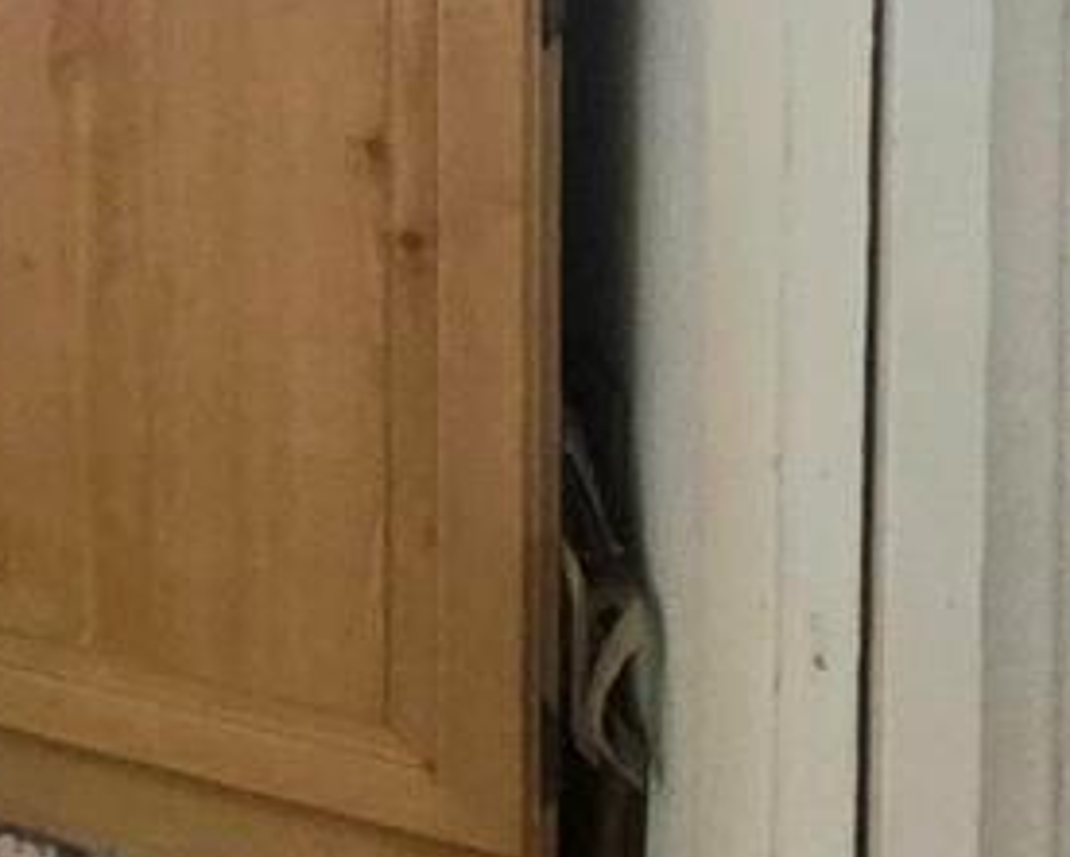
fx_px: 2978
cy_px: -1035
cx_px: -2415
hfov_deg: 10.4
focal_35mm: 94
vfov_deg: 13.3
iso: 125
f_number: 1.9
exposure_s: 1/120
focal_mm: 2.2
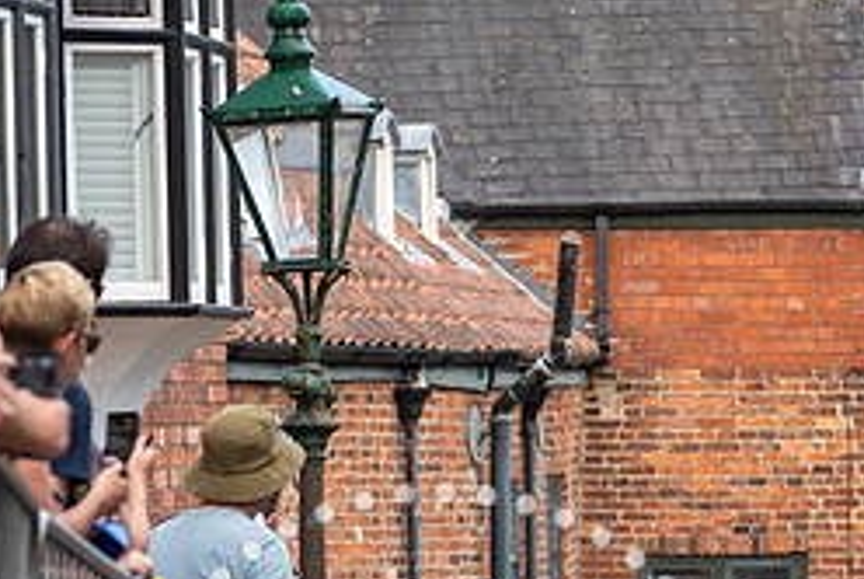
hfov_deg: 6.2
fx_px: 7929
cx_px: 599
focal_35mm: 330
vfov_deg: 4.2
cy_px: 825
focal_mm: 101
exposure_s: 1/640
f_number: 2.8
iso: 100
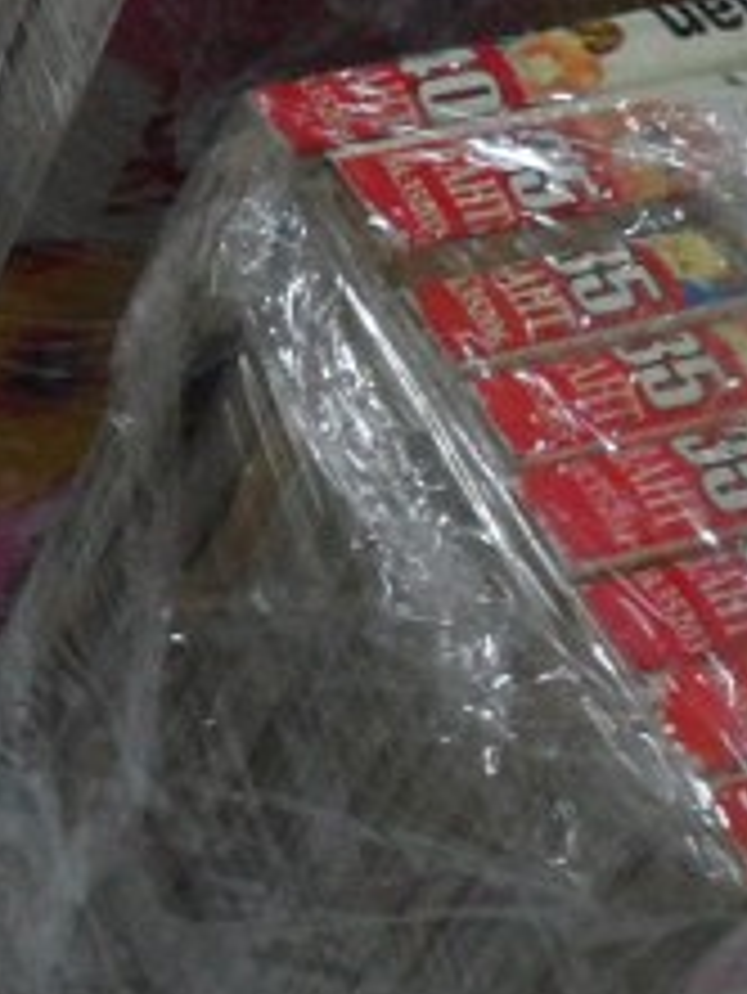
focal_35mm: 125
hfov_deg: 10.6
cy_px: 382
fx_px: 3593
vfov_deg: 15.7
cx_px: -900
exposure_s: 1/10
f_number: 3.5
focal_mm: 4.9
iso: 400
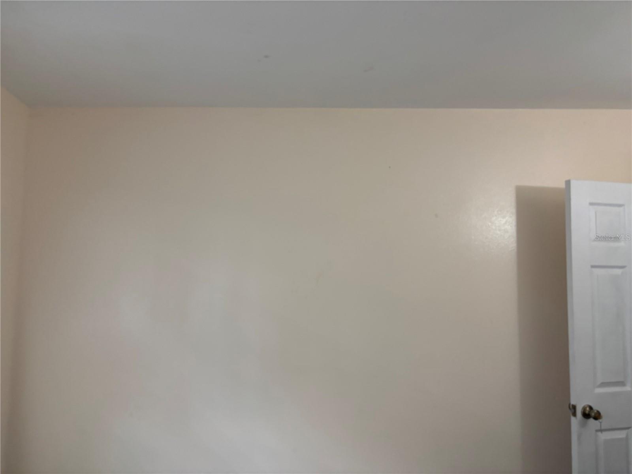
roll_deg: -3.3
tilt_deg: +3.6
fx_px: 475
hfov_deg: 67.3
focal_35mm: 26
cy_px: 237
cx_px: 316
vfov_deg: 53.1
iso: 160
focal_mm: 5.96
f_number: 1.6
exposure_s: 1/60
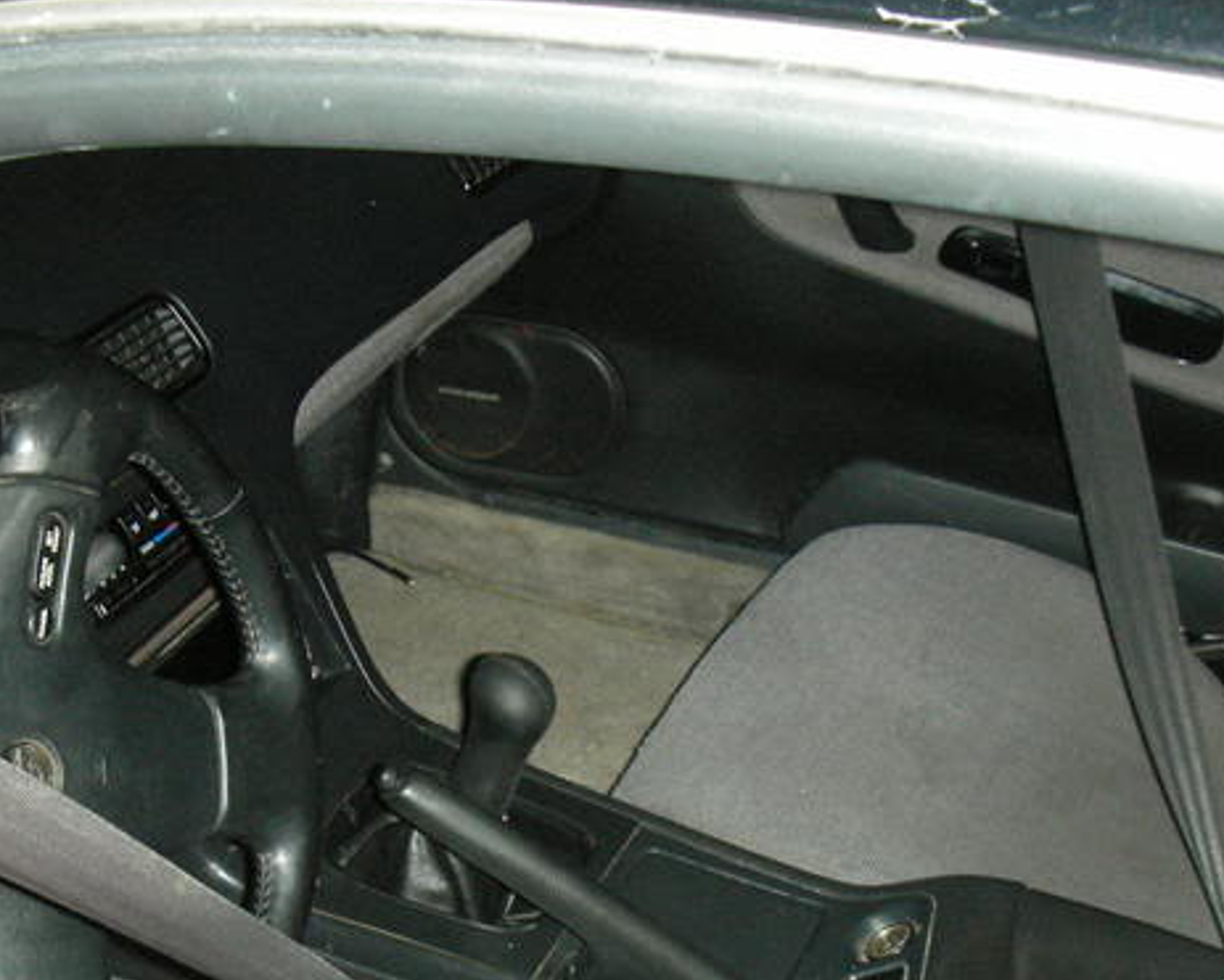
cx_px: 587
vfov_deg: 25.5
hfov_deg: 31.9
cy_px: 737
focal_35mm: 59
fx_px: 2139
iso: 200
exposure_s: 1/60.1
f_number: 3
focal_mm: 5.8
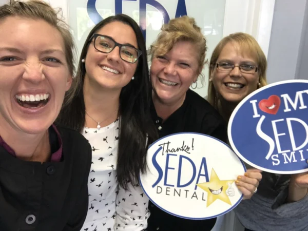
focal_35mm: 32
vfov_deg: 44.2
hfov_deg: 56.8
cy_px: 116
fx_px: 285
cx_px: 154
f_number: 2.2
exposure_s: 1/40
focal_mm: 2.87
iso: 80
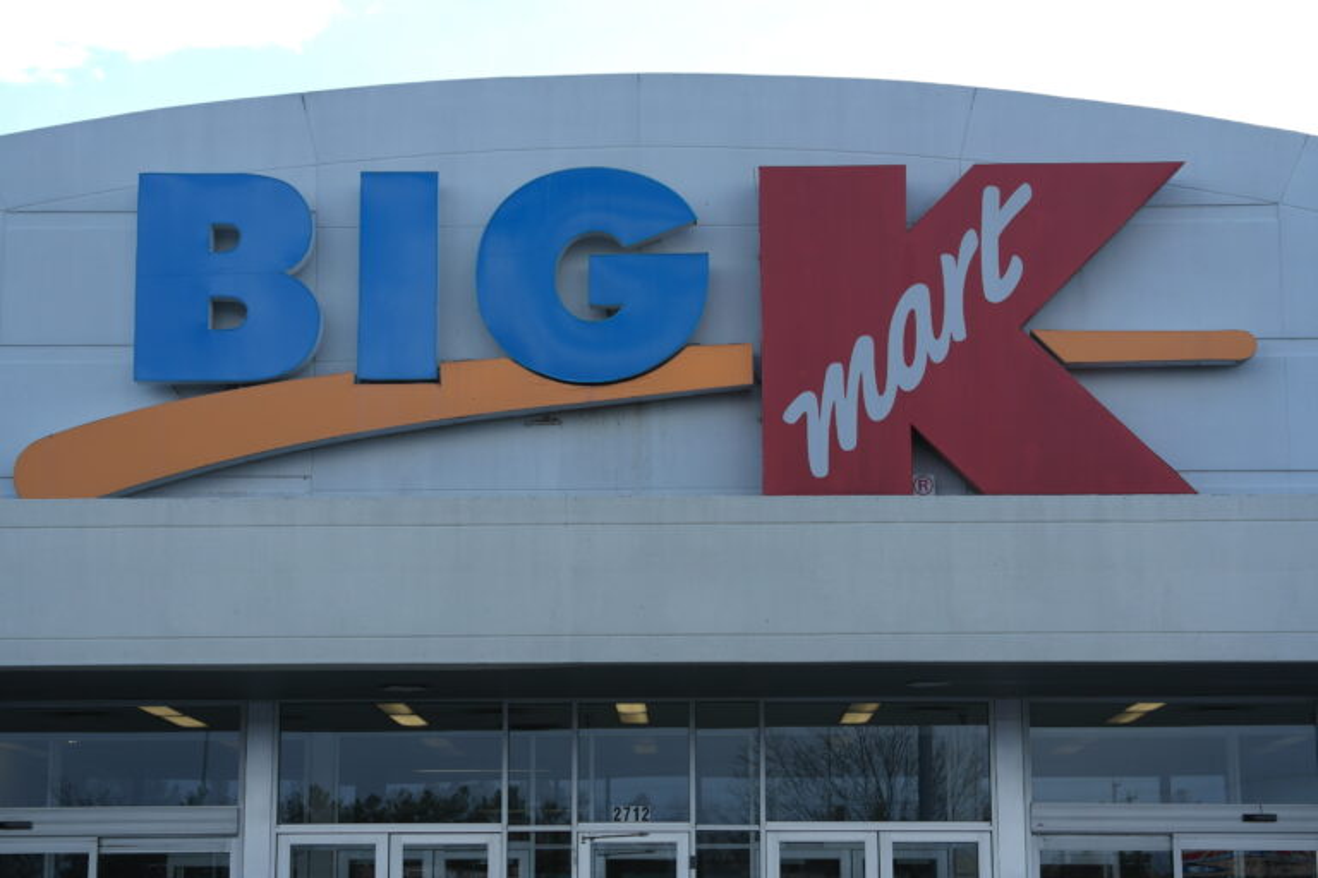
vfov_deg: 17.7
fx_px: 2819
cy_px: 439
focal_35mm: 77
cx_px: 659
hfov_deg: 26.3
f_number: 6.3
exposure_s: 1/200
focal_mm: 50
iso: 100
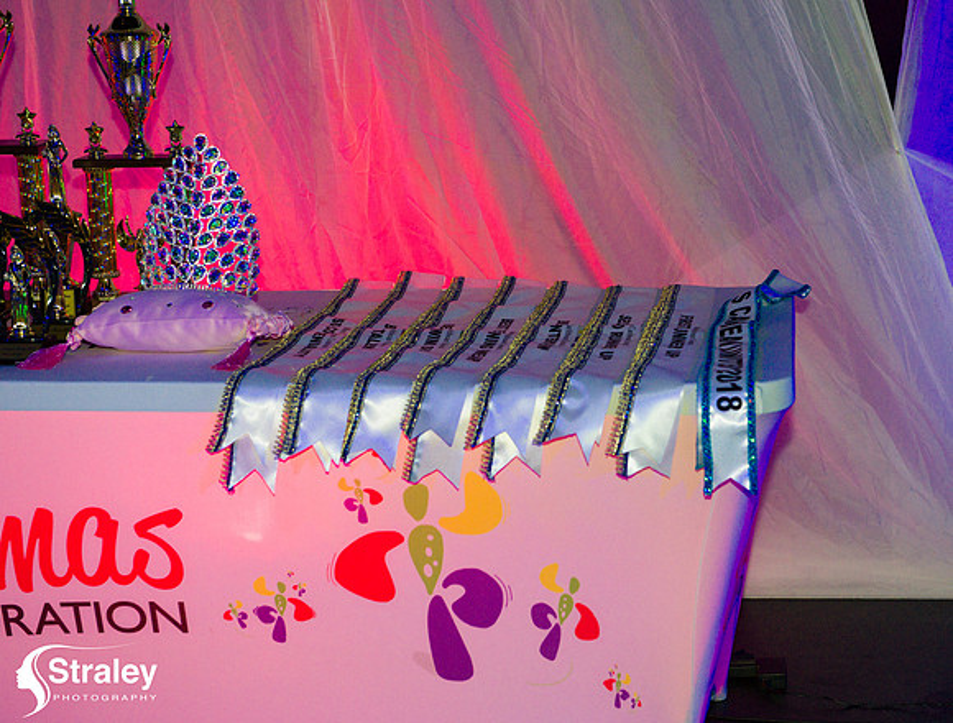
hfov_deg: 25.7
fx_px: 2085
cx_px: 556
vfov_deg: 19.7
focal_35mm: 75
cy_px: 364
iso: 4000
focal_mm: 66
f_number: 5
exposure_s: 1/160
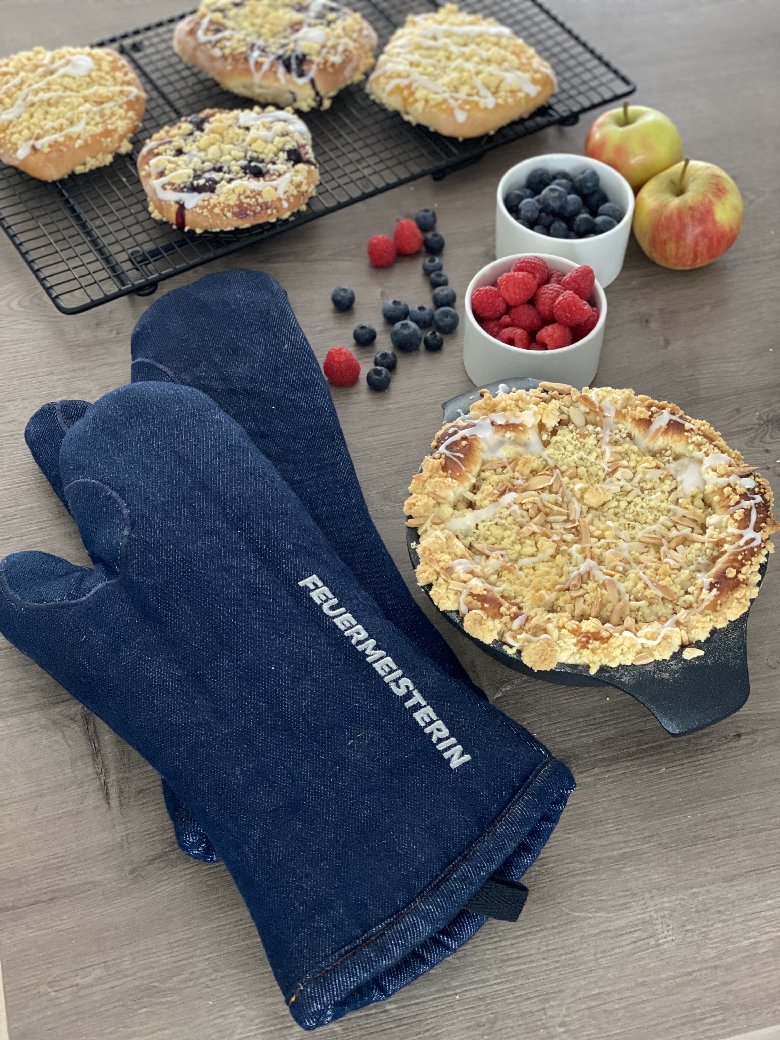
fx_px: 1562
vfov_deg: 36.8
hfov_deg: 28.0
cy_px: 520
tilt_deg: -50.7
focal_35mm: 52
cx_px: 390
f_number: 2
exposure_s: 1/29
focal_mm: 6
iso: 400
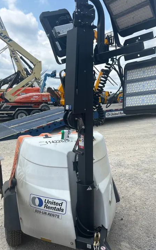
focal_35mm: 28
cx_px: 74
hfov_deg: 44.5
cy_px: 123
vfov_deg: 66.5
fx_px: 191
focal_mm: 5.7
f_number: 1.5
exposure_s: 1/4274
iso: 50
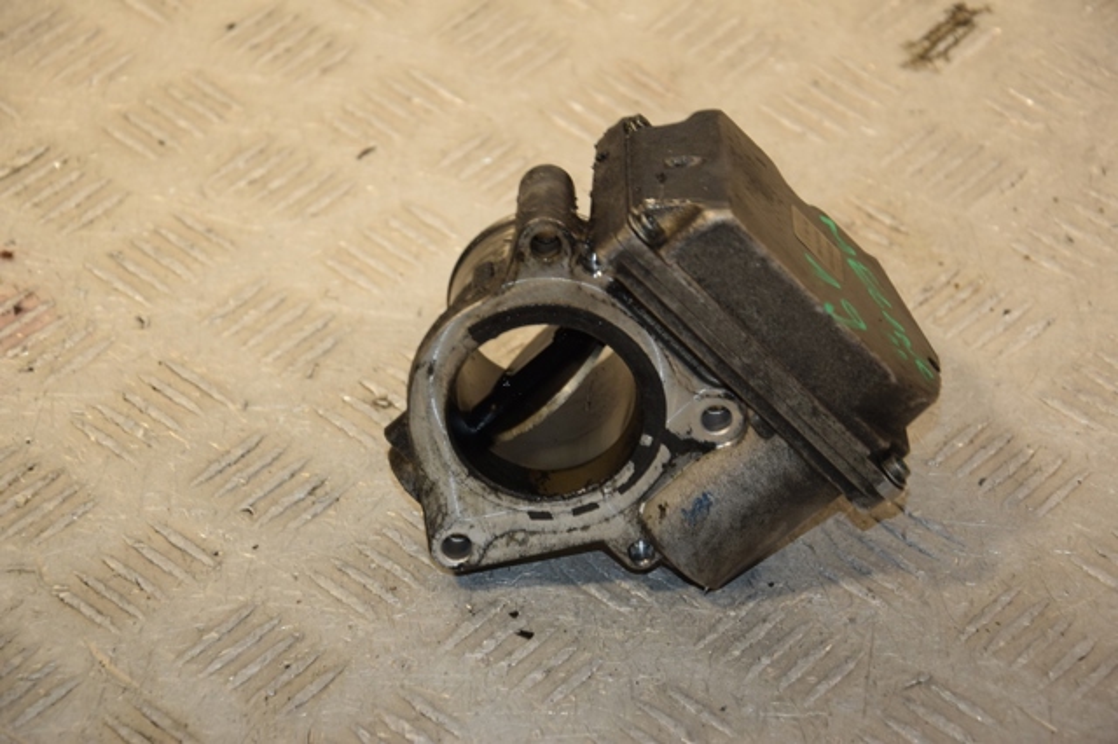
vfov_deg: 11.4
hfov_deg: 17.1
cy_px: 372
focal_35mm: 120
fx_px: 3725
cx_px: 559
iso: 800
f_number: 5.3
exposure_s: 1/200
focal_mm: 80
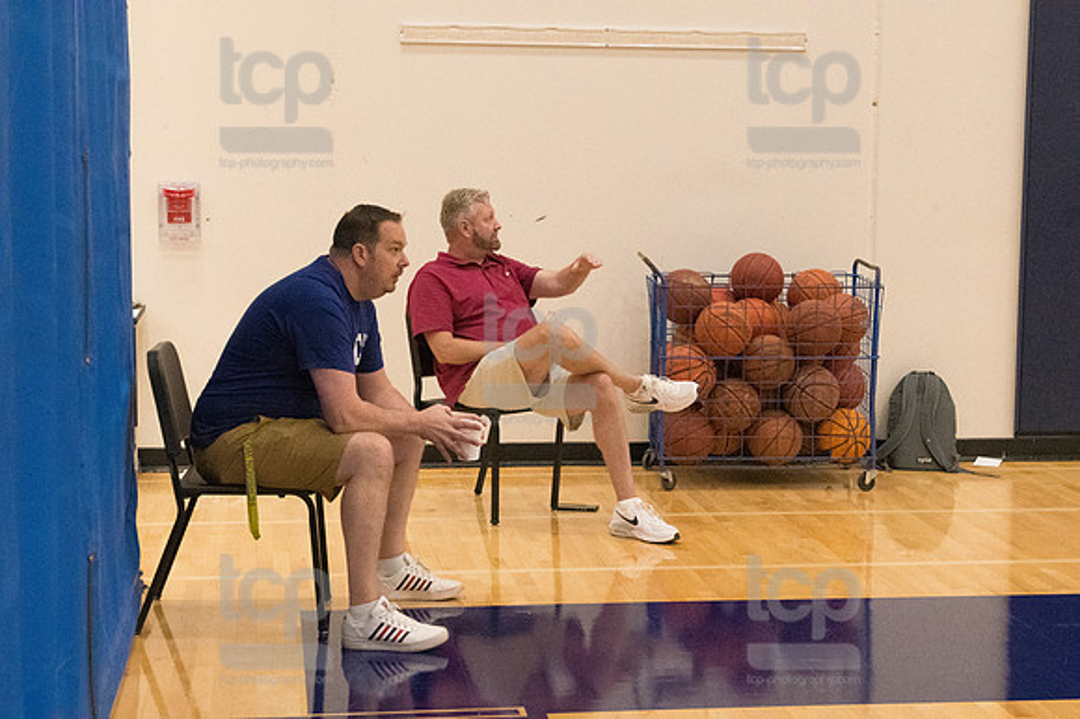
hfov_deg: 30.1
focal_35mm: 67
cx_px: 540
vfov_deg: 20.3
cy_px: 360
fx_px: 2009
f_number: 5.6
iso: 10000
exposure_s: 1/400
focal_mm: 45
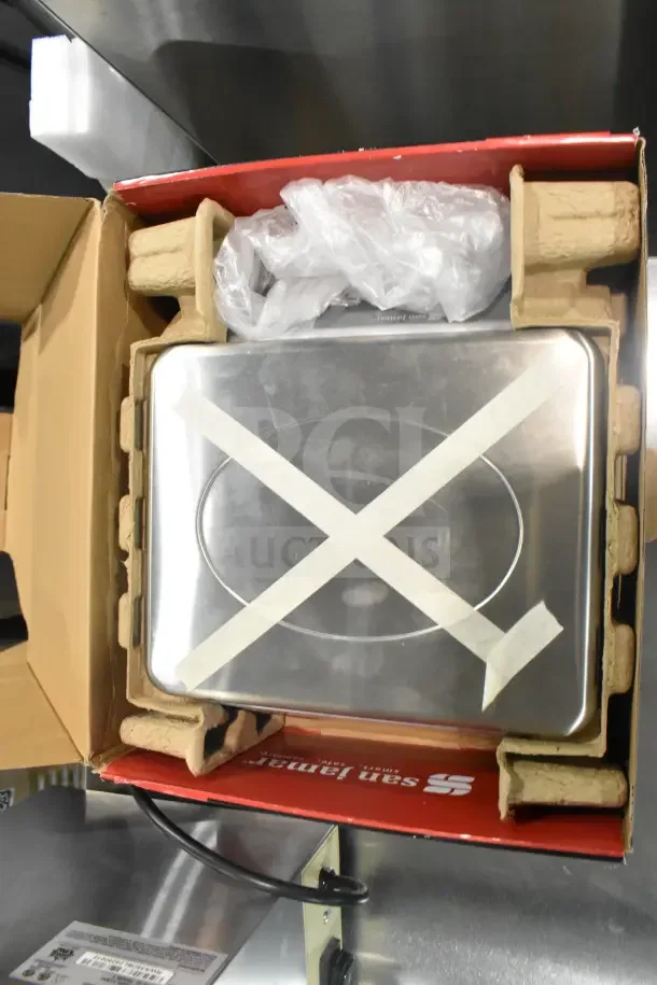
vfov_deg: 67.4
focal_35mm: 27
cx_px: 328
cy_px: 492
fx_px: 739
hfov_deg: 47.9
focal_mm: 18
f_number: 7.1
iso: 6400
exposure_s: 1/200
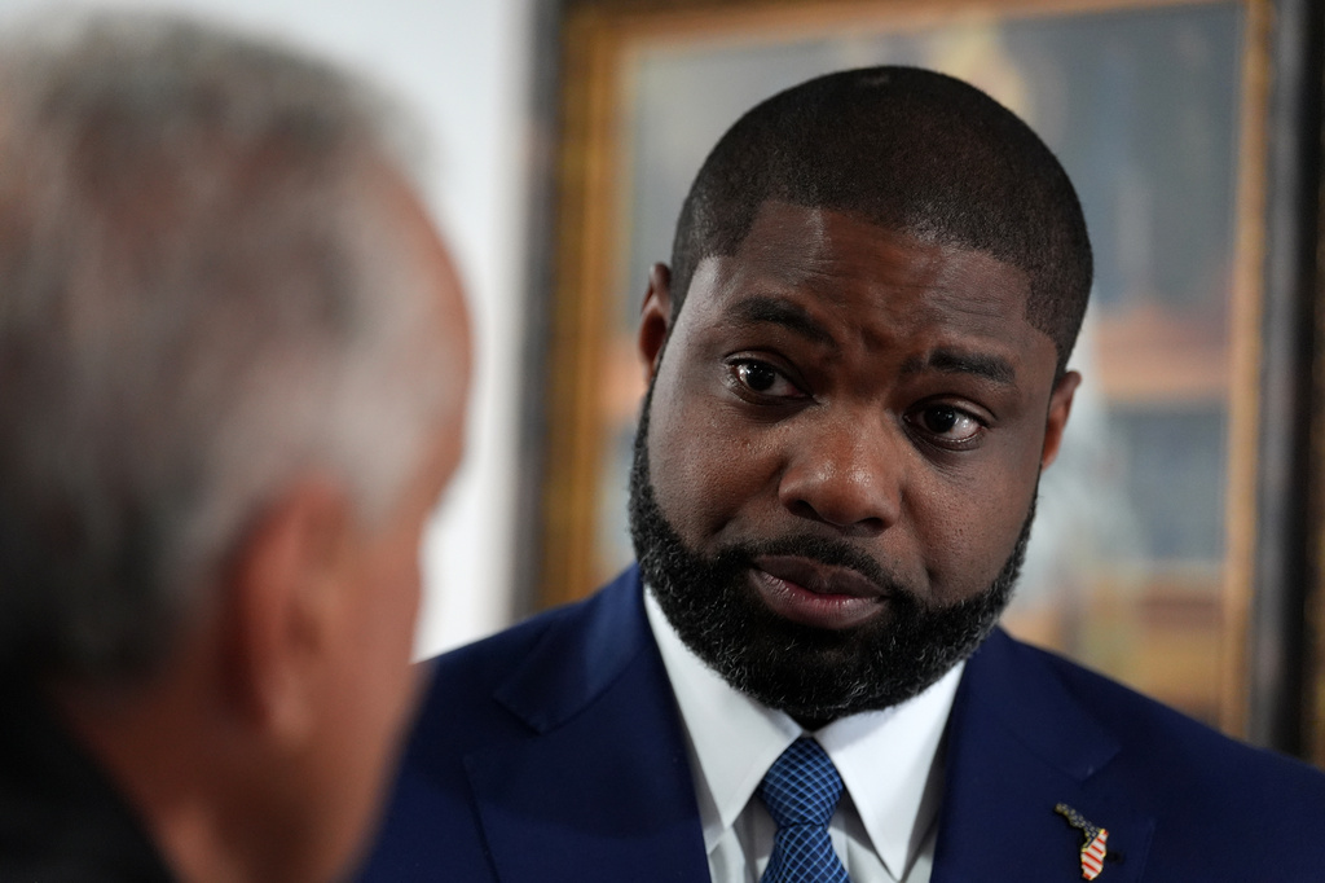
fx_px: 4562
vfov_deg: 11.0
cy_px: 442
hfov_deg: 16.5
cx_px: 662
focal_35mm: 124
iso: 3200
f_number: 2.8
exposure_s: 1/250
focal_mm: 124
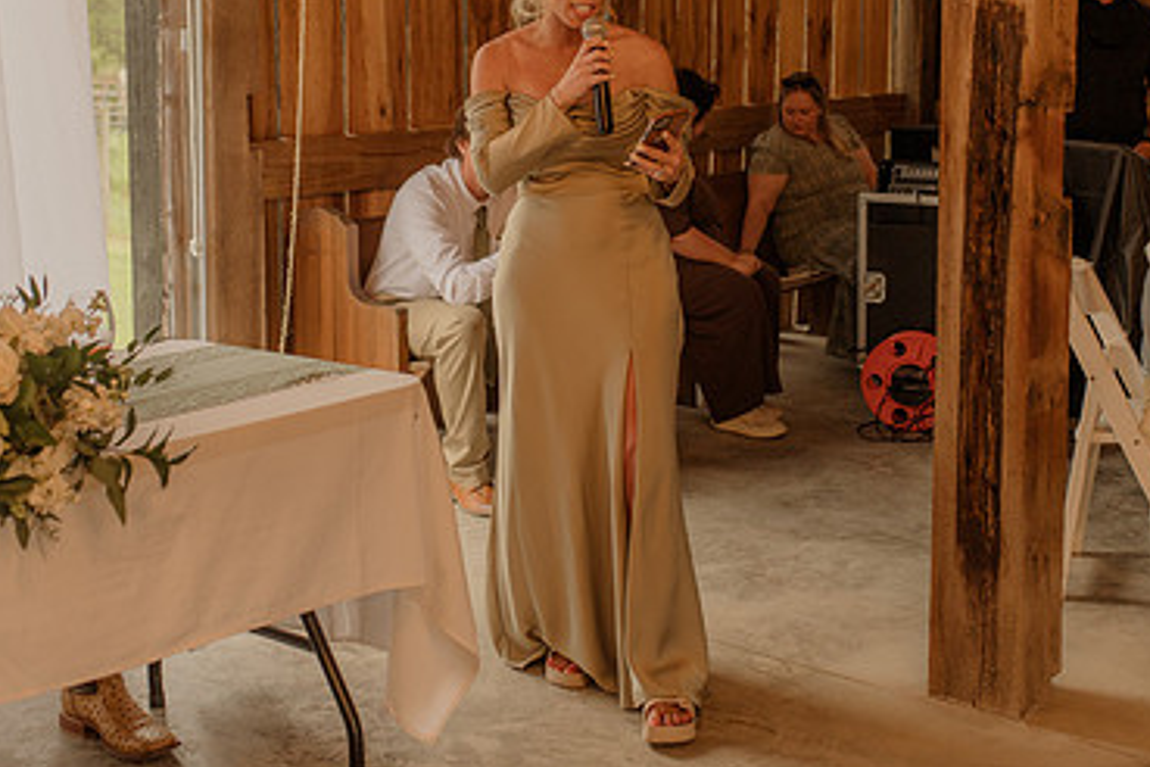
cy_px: 212
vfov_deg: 24.4
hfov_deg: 36.2
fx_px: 1757
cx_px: 552
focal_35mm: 55
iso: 640
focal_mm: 35
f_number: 2.5
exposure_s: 1/200
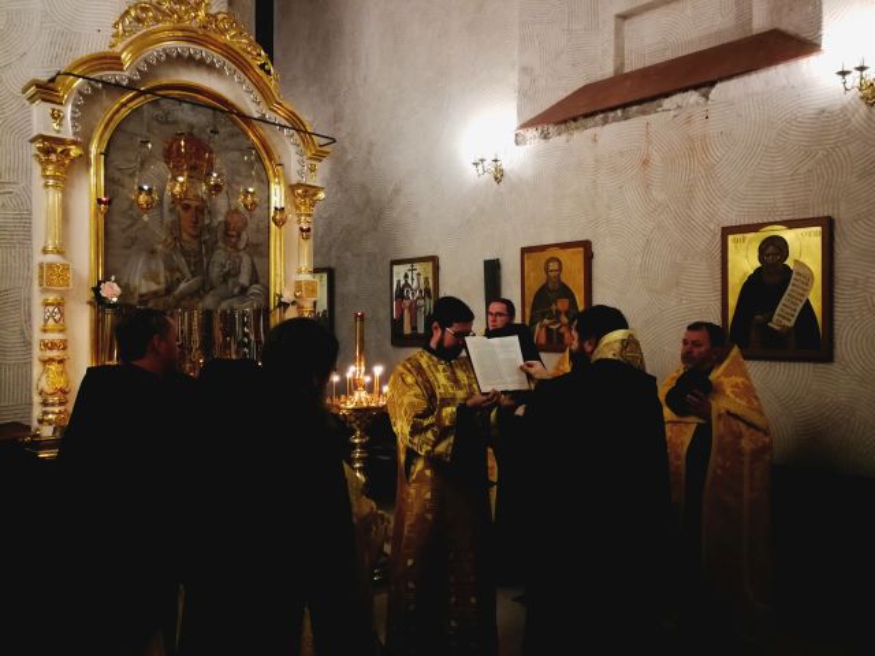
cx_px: 438
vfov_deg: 51.4
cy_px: 328
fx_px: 682
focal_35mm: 27
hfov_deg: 65.3
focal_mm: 3.95
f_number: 2.2
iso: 500
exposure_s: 1/20
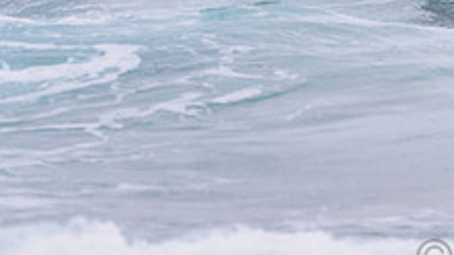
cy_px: -153
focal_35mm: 1686
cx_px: 441
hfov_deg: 1.3
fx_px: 20284
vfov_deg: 0.7
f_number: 5.6
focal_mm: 500
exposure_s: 1/2000
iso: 2200
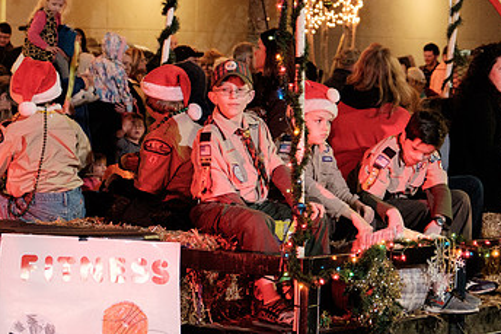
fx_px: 1947
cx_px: 315
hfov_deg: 14.6
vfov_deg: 9.8
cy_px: 90
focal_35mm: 140
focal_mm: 55
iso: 6400
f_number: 4
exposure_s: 1/60
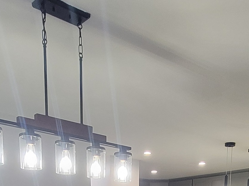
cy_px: 315
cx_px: 138
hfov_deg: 39.6
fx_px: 345
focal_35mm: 48
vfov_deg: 21.9
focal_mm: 2.2
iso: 320
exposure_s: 1/60
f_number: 2.2
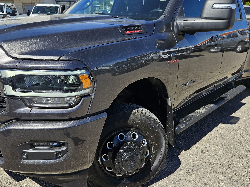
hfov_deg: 53.9
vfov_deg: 41.8
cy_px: 86
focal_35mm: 34
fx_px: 246
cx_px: 113
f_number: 1.8
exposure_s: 1/1354
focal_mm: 5.4
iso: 25
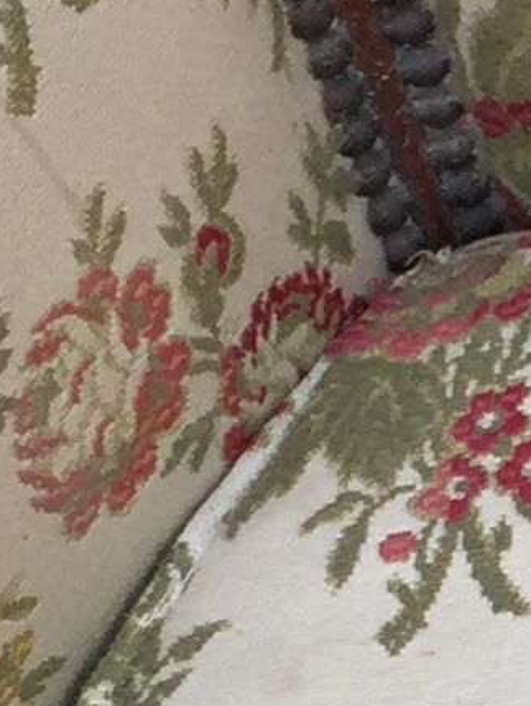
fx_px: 4495
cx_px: 1192
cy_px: 1066
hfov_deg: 6.5
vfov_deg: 8.8
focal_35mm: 220
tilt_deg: -66.9
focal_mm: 4.15
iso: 32
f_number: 2.2
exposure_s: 1/260
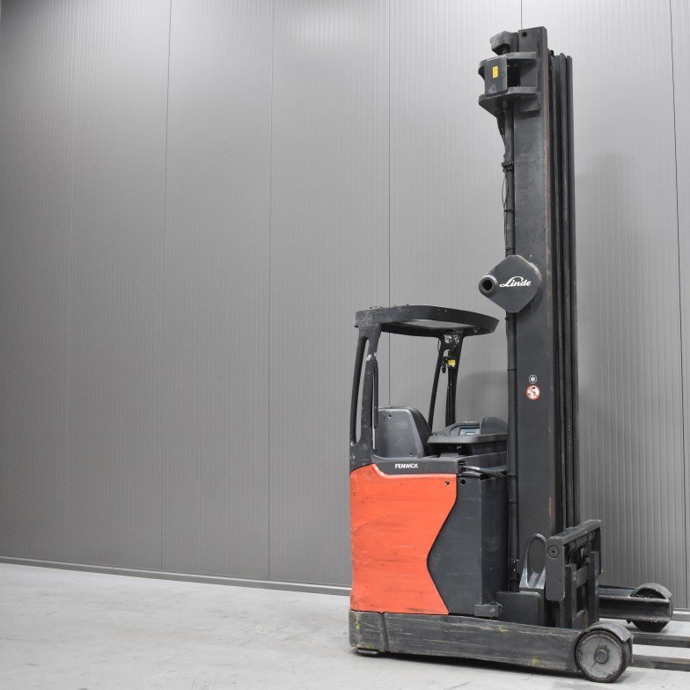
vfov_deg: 42.8
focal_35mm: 39
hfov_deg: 41.6
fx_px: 880
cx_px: 515
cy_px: 351
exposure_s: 1/50
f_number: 5
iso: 1600
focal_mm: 20
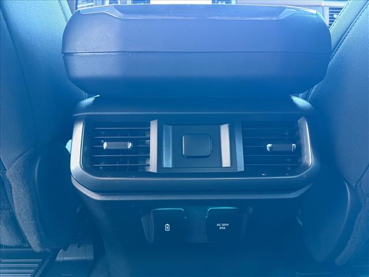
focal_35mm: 24
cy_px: 138
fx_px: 256
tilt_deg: -16.6
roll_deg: +0.4
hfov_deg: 71.6
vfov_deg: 56.8
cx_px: 184
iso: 800
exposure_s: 1/47
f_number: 1.78
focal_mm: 6.76
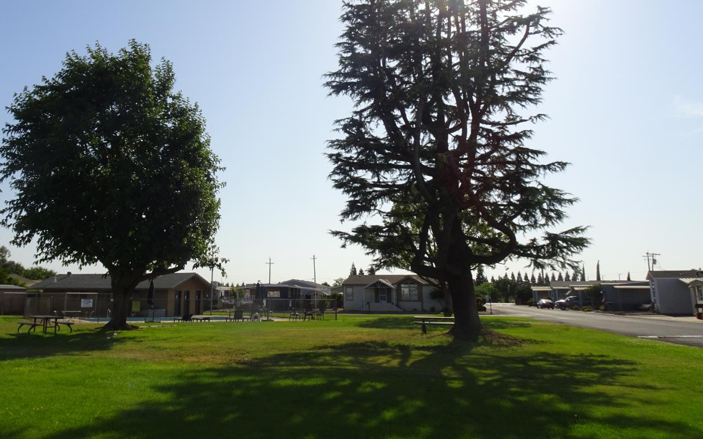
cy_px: 171
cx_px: 286
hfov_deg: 60.8
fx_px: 594
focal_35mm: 31
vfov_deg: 40.4
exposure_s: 1/1600
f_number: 3.5
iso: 80
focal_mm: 4.1
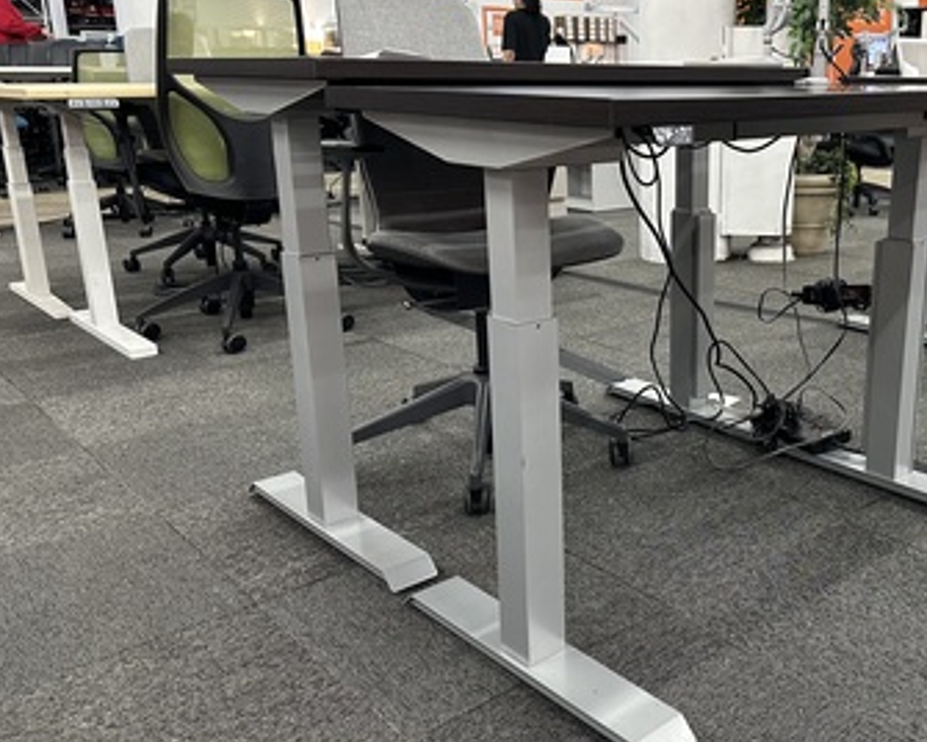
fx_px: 960
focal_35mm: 35
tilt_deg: -15.8
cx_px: 675
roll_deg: +0.1
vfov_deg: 42.2
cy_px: 364
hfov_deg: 49.8
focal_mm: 6.86
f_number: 1.78
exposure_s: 1/60
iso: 320
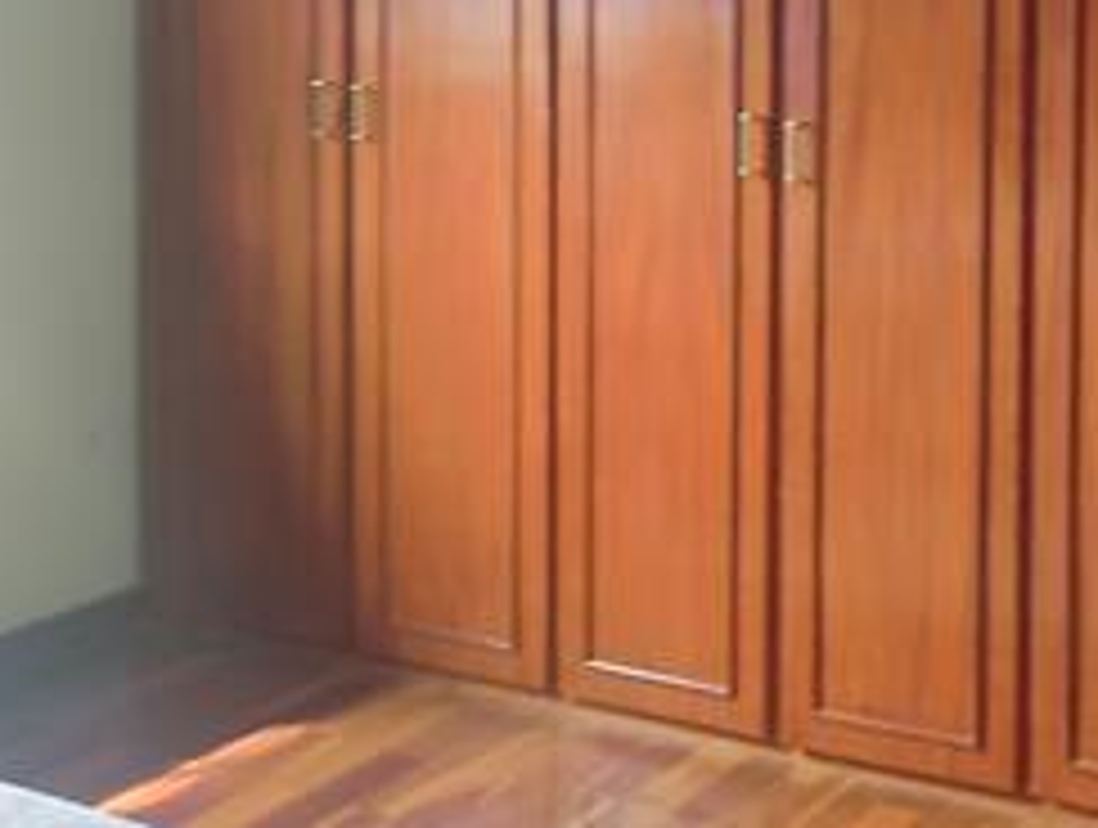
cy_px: -36
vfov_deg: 20.8
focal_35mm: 68
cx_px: 1132
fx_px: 2161
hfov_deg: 26.7
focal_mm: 4.74
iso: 952
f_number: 1.79
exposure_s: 1/24
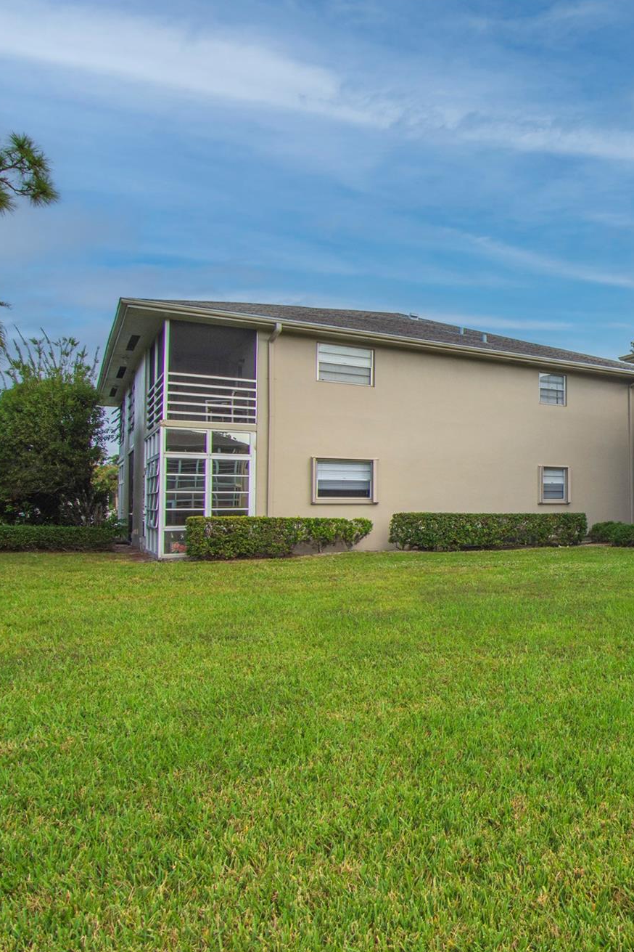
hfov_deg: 40.2
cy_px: 490
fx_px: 681
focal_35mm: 26
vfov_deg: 69.8
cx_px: 701
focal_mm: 11
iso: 220
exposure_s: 1/500
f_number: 8
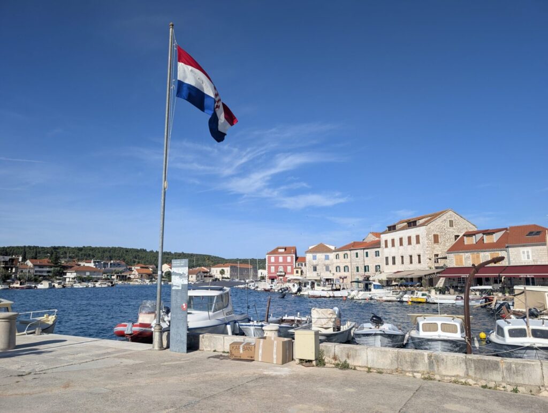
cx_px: 274
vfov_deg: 56.9
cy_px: 206
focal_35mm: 24
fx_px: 380
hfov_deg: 71.5
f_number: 1.68
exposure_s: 1/1558
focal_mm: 6.9
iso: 18
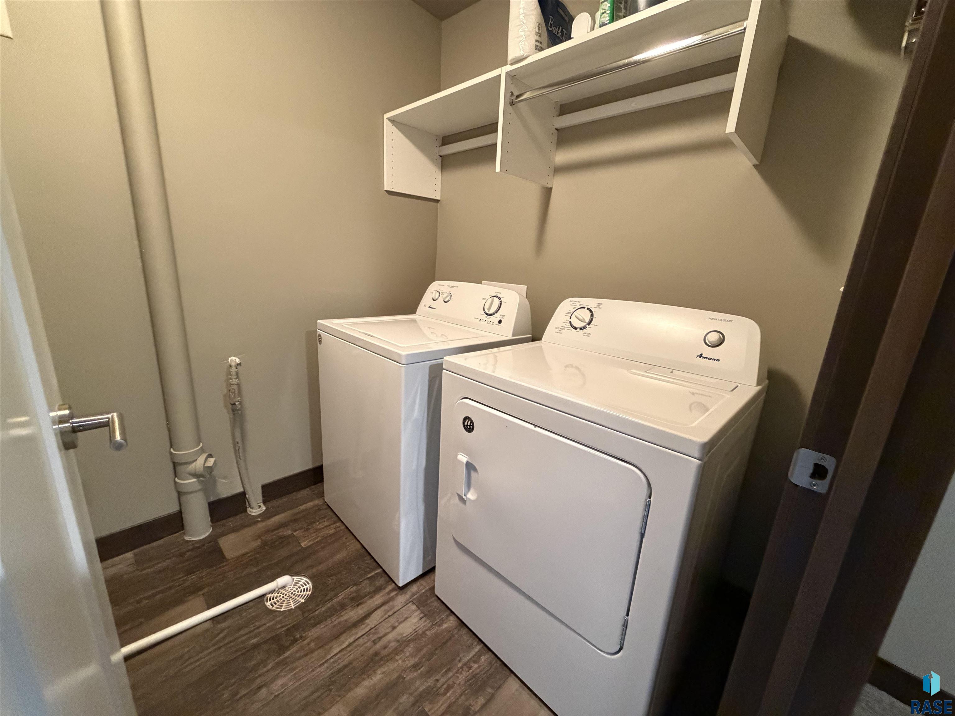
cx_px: 478
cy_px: 358
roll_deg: -2.9
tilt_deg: -13.4
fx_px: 386
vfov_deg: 85.7
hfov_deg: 102.1
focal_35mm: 14
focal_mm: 2.22
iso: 640
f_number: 2.2
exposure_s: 1/60
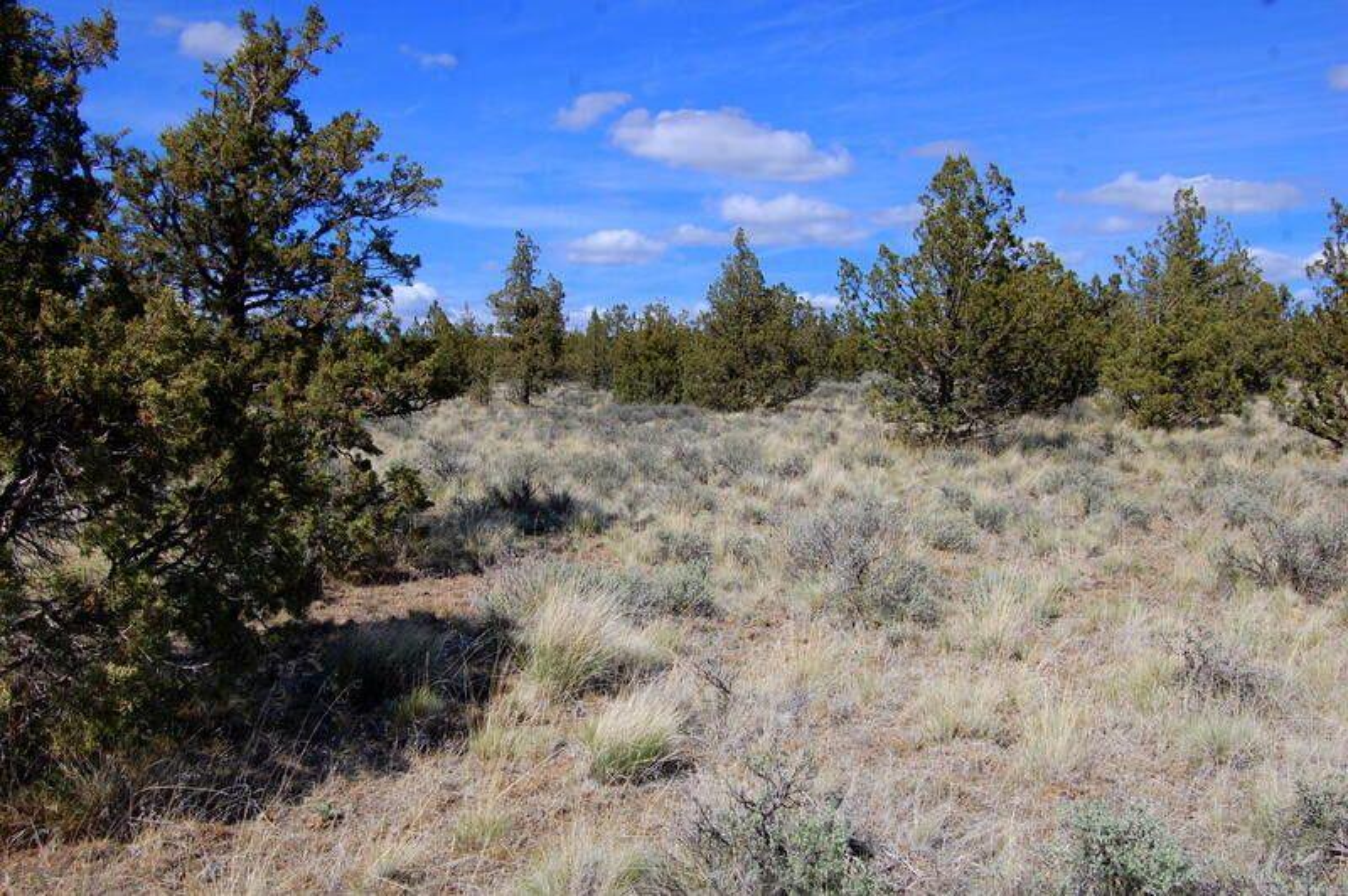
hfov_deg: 55.1
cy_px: 448
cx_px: 674
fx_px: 1291
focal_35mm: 34
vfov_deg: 38.3
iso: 200
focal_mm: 23
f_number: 9
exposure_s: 1/320
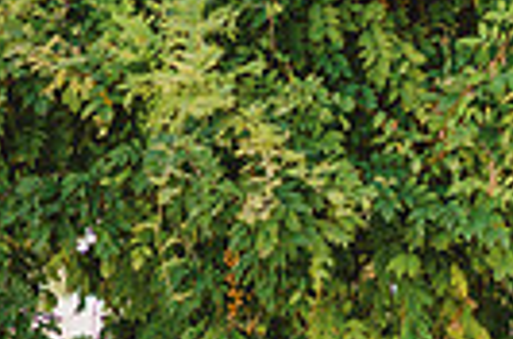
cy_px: 493
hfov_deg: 5.5
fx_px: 5274
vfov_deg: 3.7
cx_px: 845
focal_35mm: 371
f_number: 1.8
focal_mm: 85
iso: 50
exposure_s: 1/640
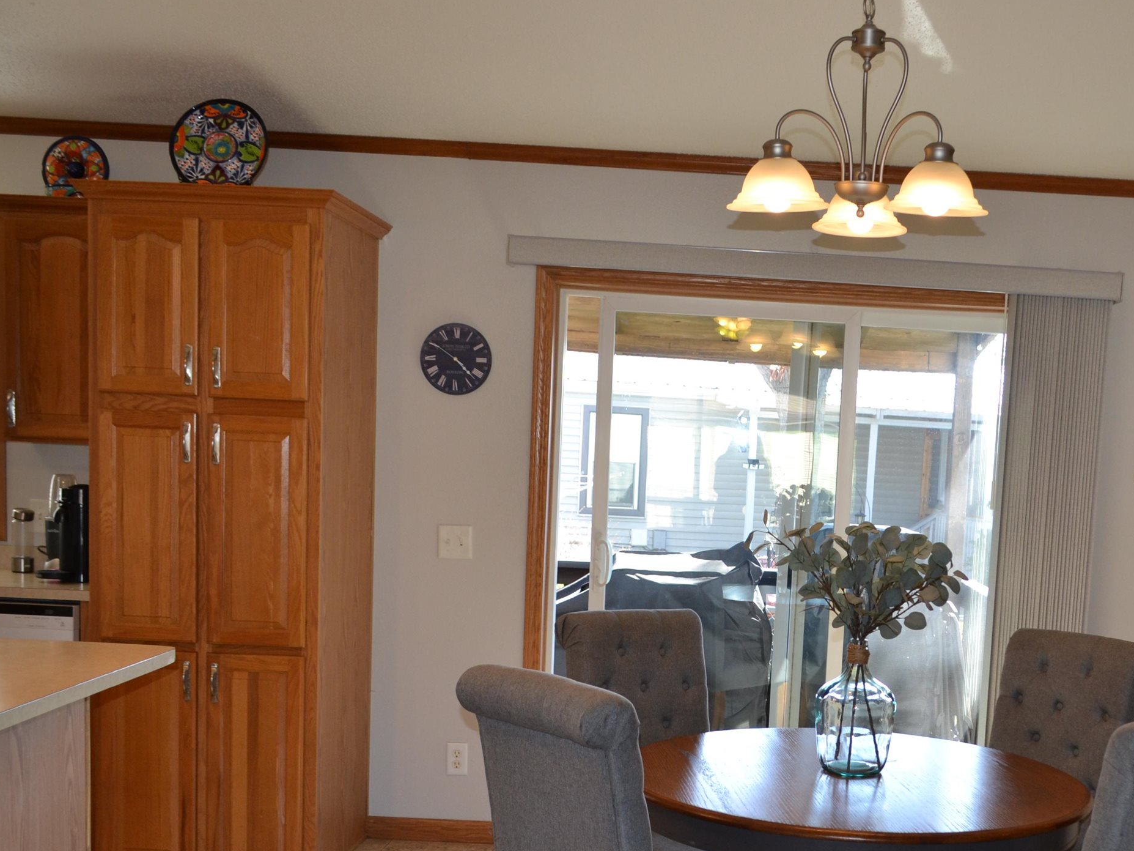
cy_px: 592
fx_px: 1409
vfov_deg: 33.2
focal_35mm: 43
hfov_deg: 43.1
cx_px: 775
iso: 400
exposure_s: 1/100
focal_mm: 18
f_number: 4
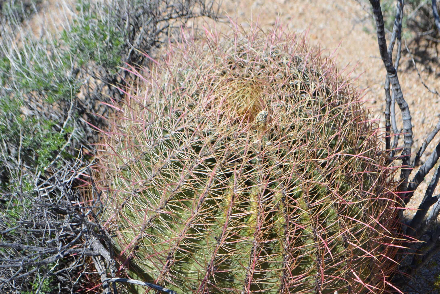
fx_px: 1211
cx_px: 263
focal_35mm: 99
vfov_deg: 13.8
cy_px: 188
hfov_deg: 20.6
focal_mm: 48
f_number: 8
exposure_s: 1/250
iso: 110
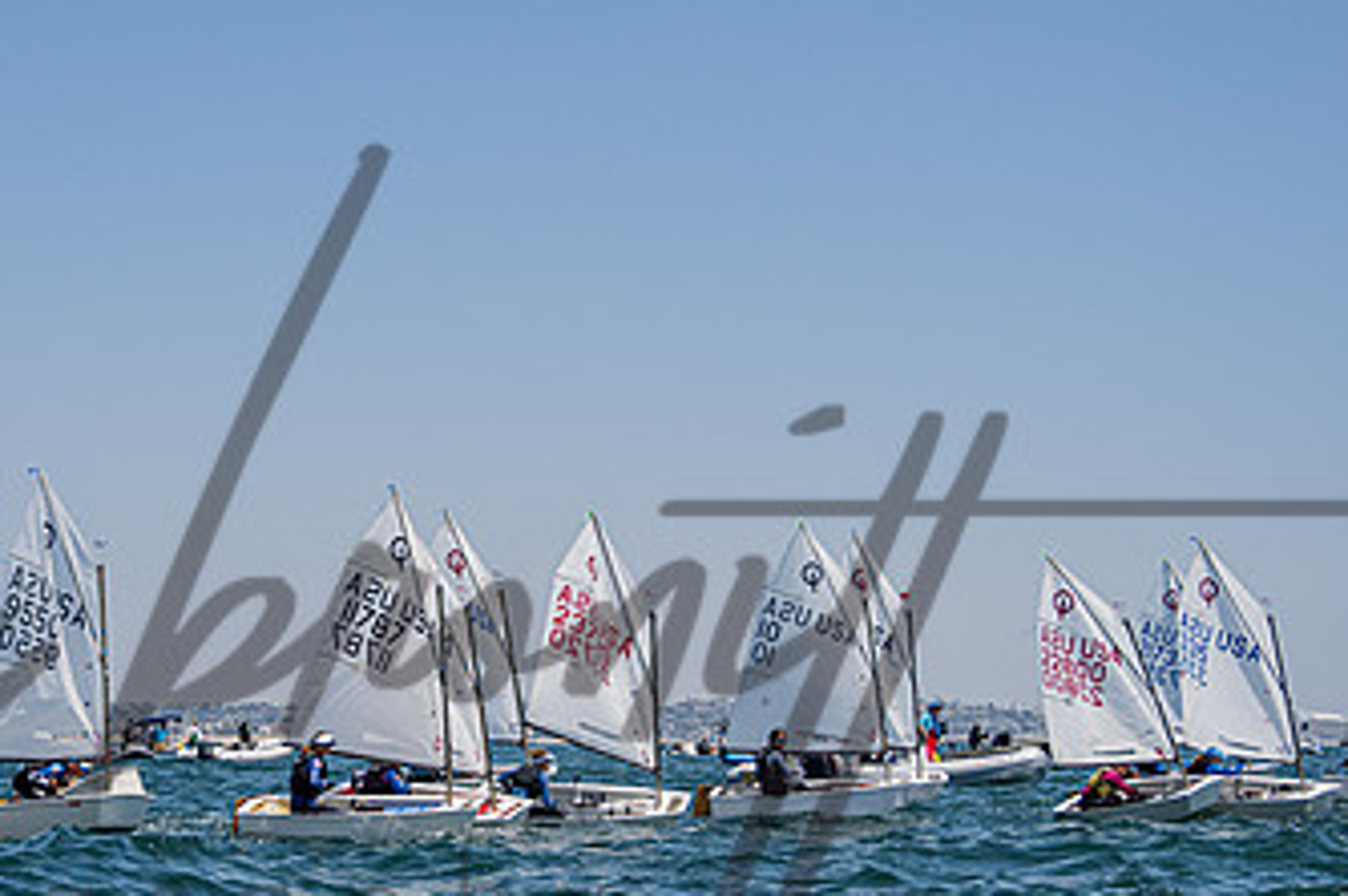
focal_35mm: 85
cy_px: 603
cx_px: 402
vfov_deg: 16.0
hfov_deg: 23.8
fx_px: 3180
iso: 500
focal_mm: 47
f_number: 5.3
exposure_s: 1/4000
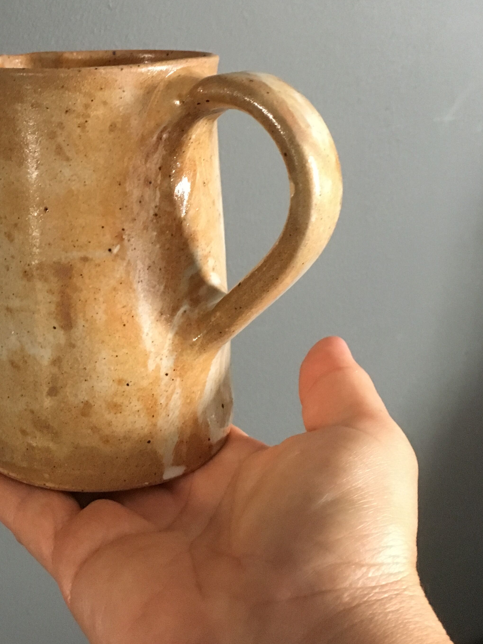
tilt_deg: -18.1
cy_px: 203
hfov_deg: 33.1
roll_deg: -2.0
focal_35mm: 43
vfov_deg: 43.1
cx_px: 138
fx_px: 800
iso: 250
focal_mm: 4.15
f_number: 2.2
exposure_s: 1/17
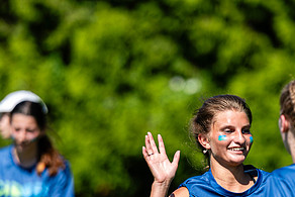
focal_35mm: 596
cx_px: 261
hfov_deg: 3.5
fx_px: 4886
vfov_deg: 2.3
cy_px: 179
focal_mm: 200
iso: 100
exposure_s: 1/1250
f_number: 3.2
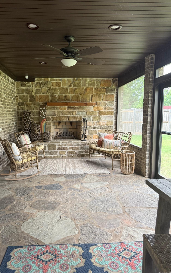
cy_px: 135
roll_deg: +0.1
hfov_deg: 47.3
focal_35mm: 26
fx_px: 194
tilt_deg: -5.2
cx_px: 67
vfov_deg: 70.4
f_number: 1.78
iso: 200
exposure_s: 1/60
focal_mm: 6.76
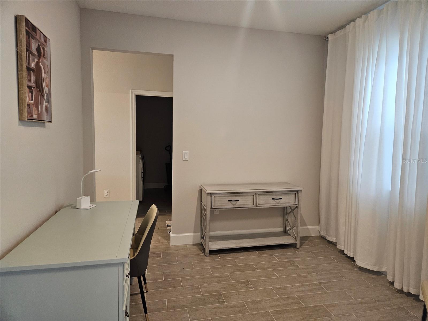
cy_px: 160
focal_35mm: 23
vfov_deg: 58.9
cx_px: 214
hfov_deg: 73.9
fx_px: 284
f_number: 1.8
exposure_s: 1/120
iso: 500
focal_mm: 5.4
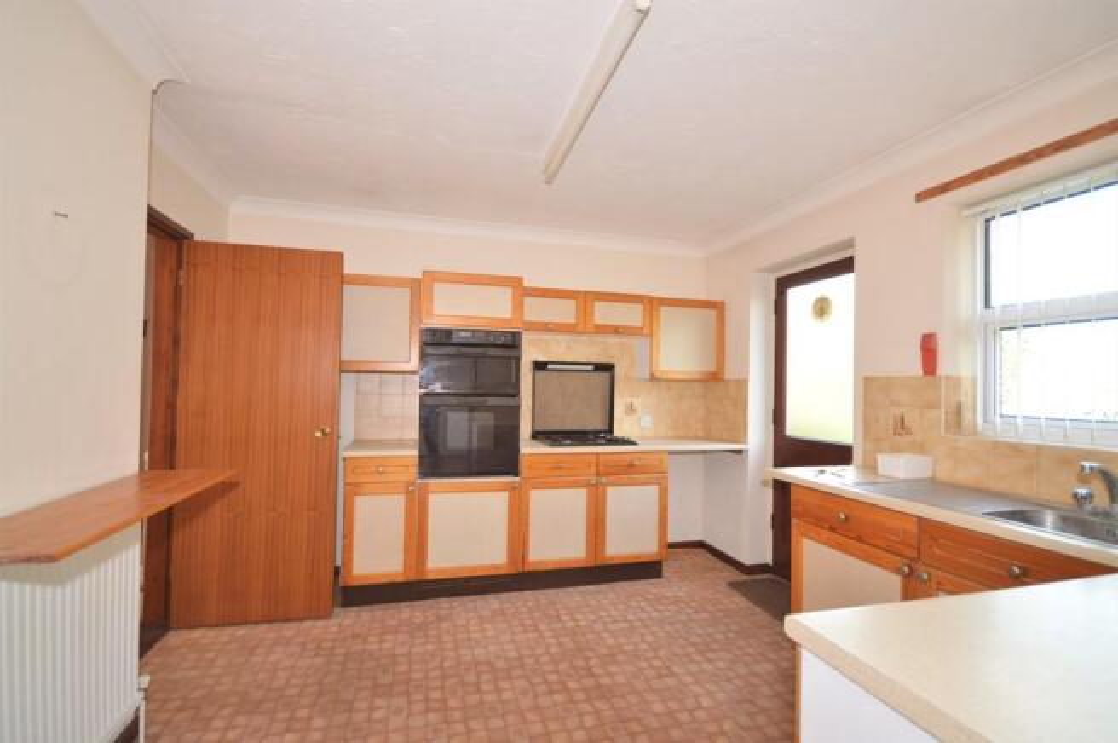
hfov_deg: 100.4
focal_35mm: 15
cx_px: 559
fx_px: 465
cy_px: 372
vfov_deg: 77.2
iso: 400
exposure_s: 1/60
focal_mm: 10
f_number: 4
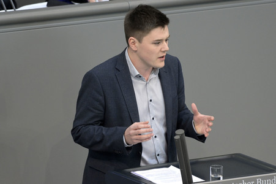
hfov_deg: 4.9
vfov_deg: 3.3
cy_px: 92
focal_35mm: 420
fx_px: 3218
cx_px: 138
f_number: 5.6
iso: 8000
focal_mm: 420
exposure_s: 1/320
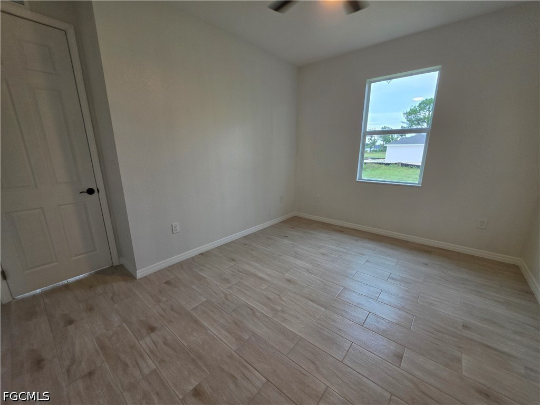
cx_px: 270
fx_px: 203
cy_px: 202
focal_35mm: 13
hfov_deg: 106.2
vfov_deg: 89.9
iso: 64
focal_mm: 2.2
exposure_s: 1/120
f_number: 1.9
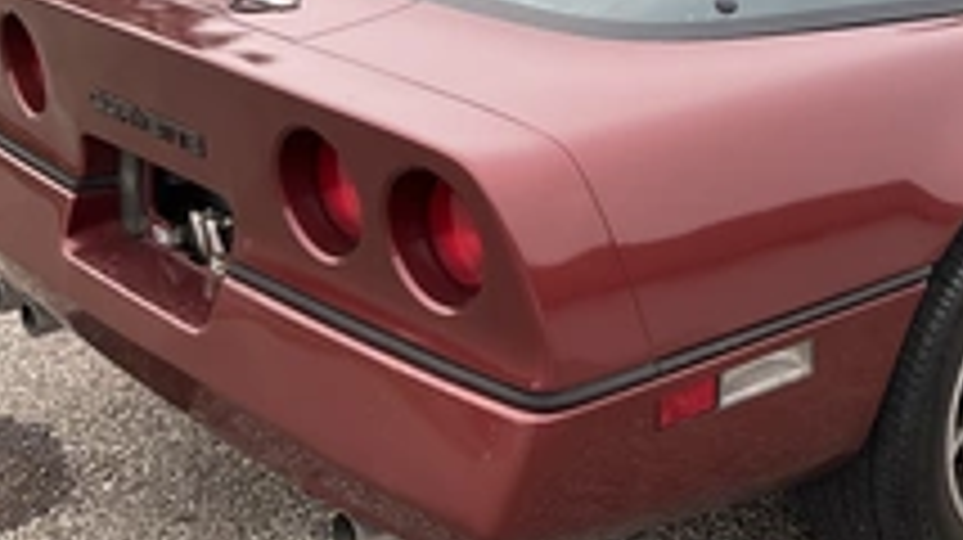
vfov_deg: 20.0
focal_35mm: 59
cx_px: 752
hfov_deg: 34.5
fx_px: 1505
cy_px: 68
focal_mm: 3
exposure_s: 1/300
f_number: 1.8
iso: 25
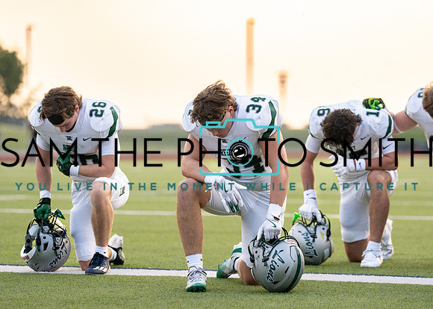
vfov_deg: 7.2
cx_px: 248
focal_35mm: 199
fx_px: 2447
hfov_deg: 10.1
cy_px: 162
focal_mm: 151
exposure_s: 1/2500
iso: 640
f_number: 2.8
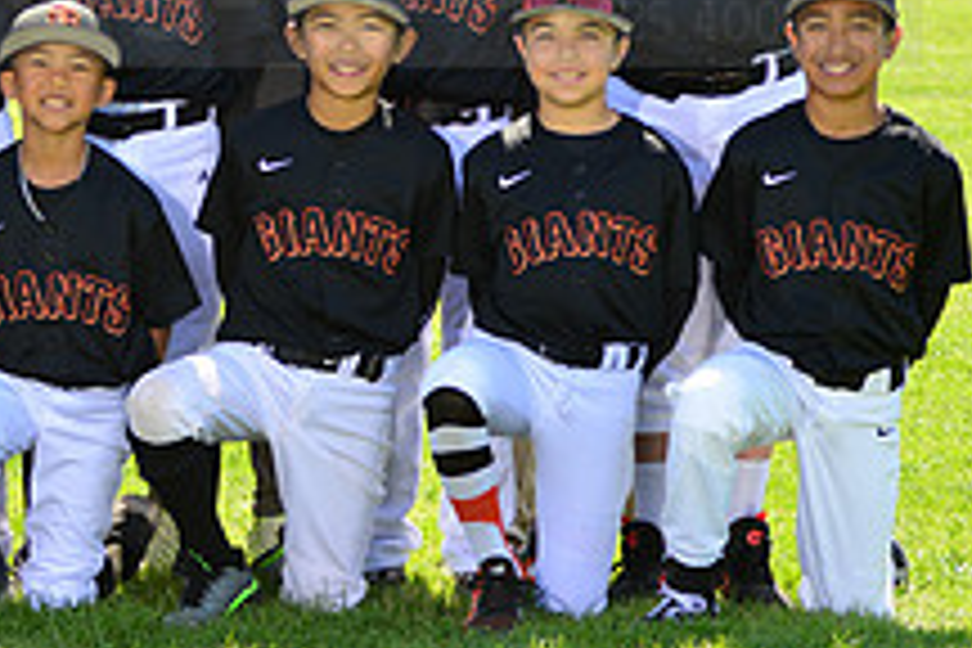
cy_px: -65
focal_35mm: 215
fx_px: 5805
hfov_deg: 9.5
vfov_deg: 6.4
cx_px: 50
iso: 200
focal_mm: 80
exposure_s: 1/250
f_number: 8
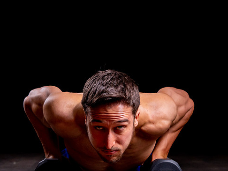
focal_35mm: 92
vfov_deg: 16.0
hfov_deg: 21.3
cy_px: 138
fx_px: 606
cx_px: 101
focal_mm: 46
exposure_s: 1/200
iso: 2000
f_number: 4
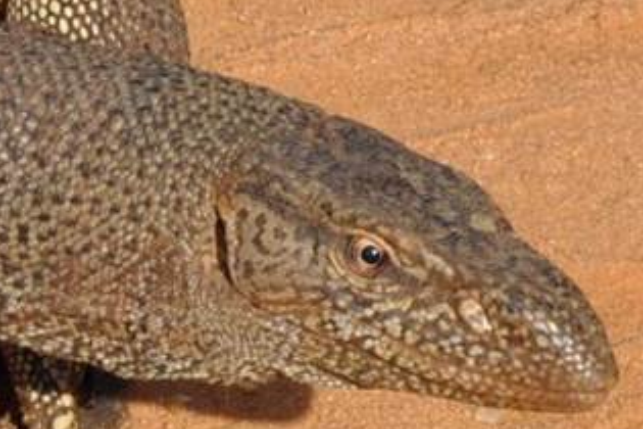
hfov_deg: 8.6
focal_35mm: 240
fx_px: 4282
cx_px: 286
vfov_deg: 5.7
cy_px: 259
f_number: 9
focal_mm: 105
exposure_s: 1/320
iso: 200
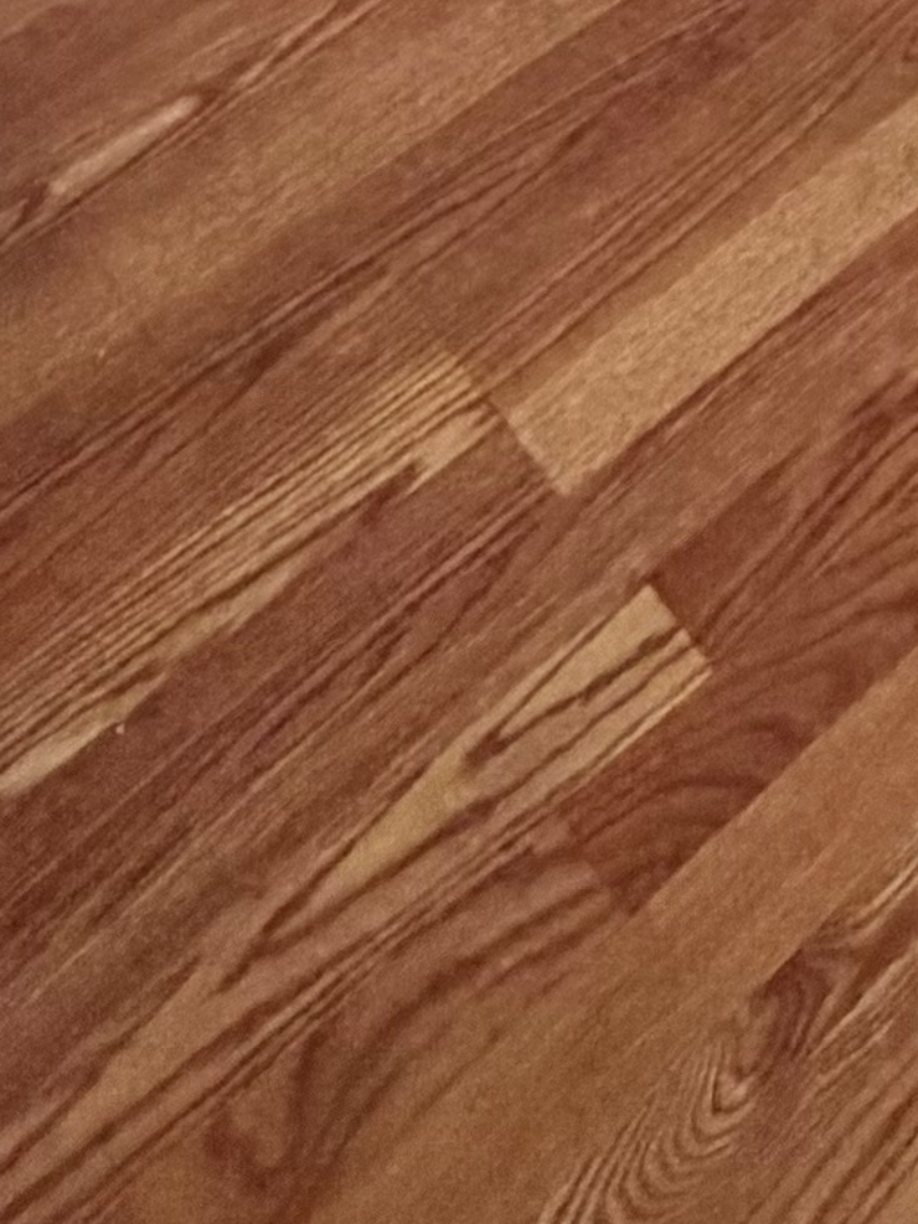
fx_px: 2865
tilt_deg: -9.6
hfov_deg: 17.3
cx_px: 1123
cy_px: -1879
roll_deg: -0.2
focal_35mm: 81
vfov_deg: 14.0
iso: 200
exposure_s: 1/60
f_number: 2.2
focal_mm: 2.22
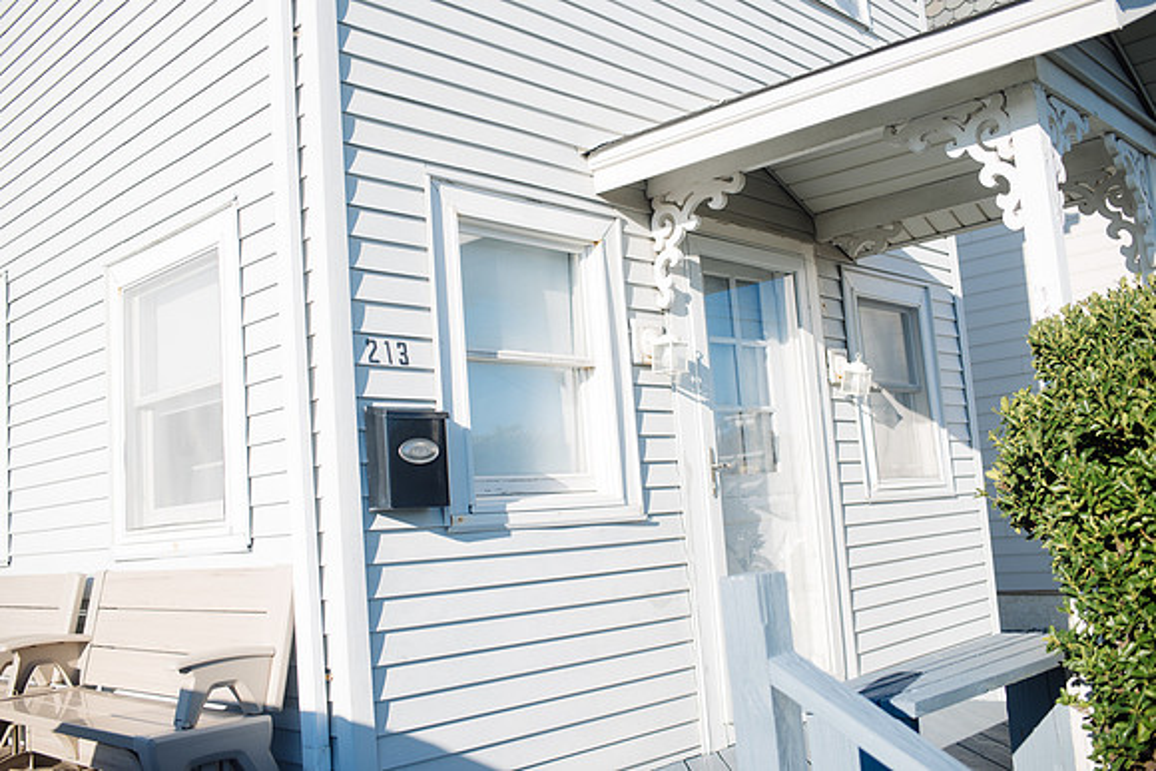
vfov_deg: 37.9
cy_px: 386
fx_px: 1124
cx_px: 578
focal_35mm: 35
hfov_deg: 54.4
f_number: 2.8
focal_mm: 35
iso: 100
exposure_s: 1/1250
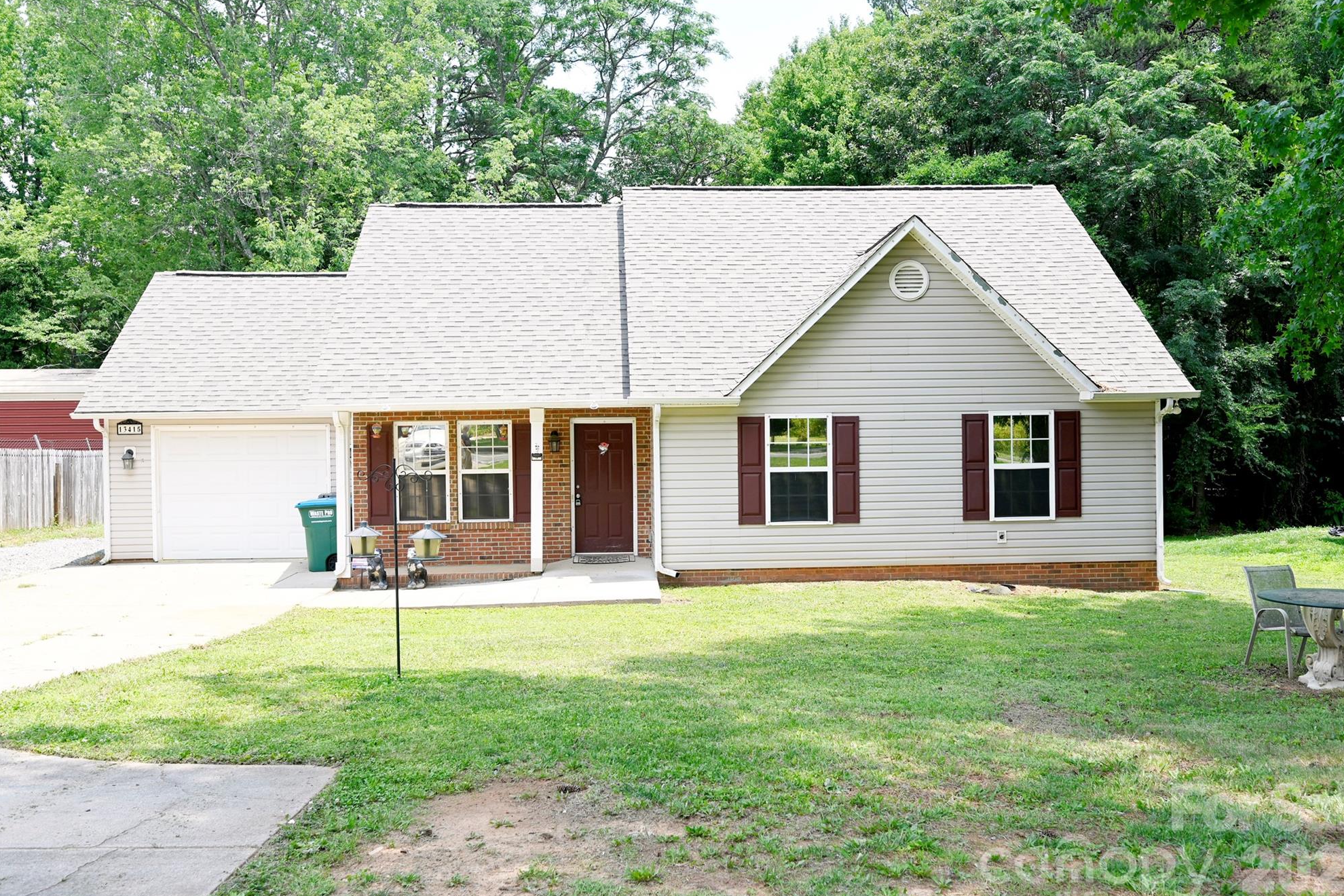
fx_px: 1157
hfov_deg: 60.3
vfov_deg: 42.3
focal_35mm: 31
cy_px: 455
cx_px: 693
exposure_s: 1/160
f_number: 6.3
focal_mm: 30
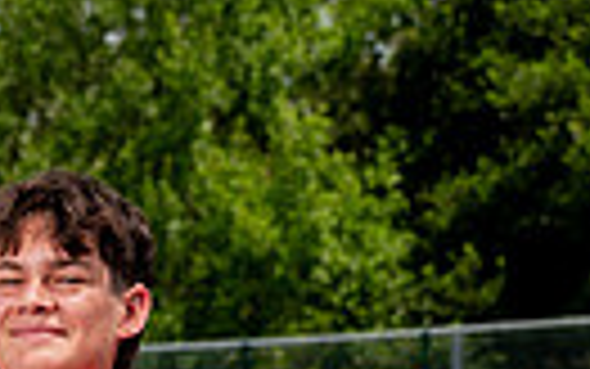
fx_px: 2767
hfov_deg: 12.0
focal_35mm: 172
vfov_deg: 7.0
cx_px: -32
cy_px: 1004
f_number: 4
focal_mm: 49
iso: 100
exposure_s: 1/1250
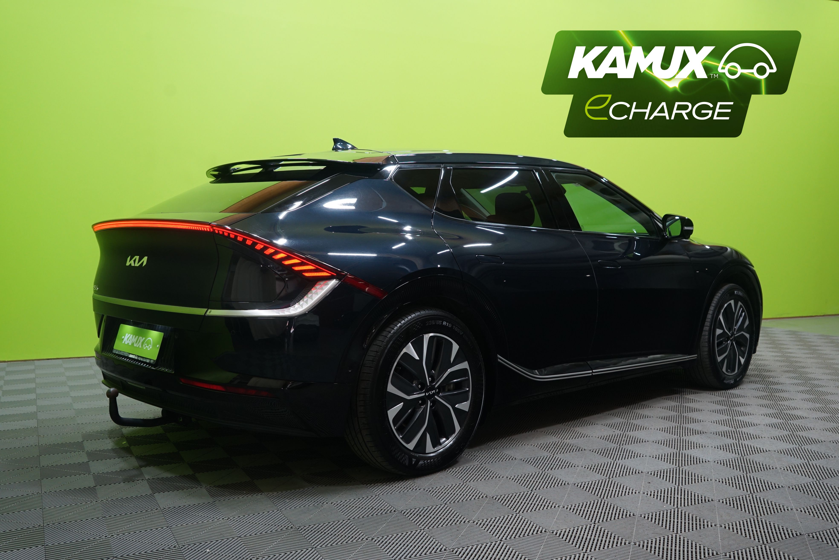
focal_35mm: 33
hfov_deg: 57.2
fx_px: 769
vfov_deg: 40.0
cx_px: 420
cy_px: 280
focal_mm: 33
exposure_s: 1/20
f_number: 5.6
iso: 800
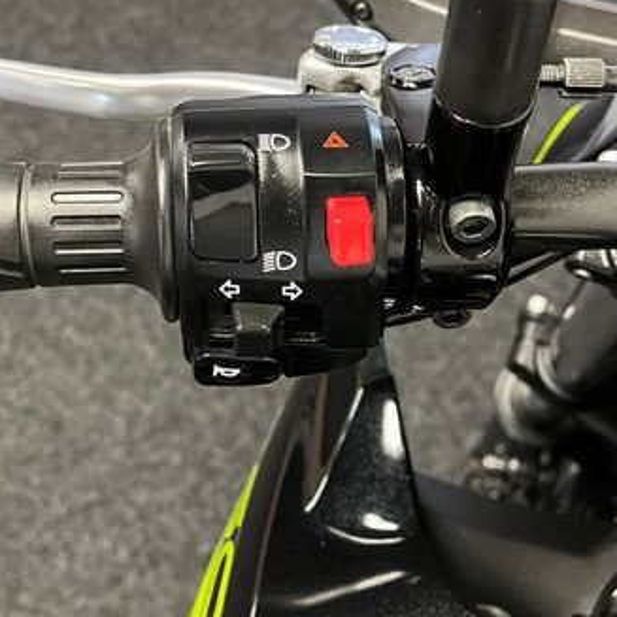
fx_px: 907
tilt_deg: -51.0
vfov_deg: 37.4
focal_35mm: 45
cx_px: 255
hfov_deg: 37.4
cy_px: 255
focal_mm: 5.1
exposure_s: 1/33
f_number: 1.6
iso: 400
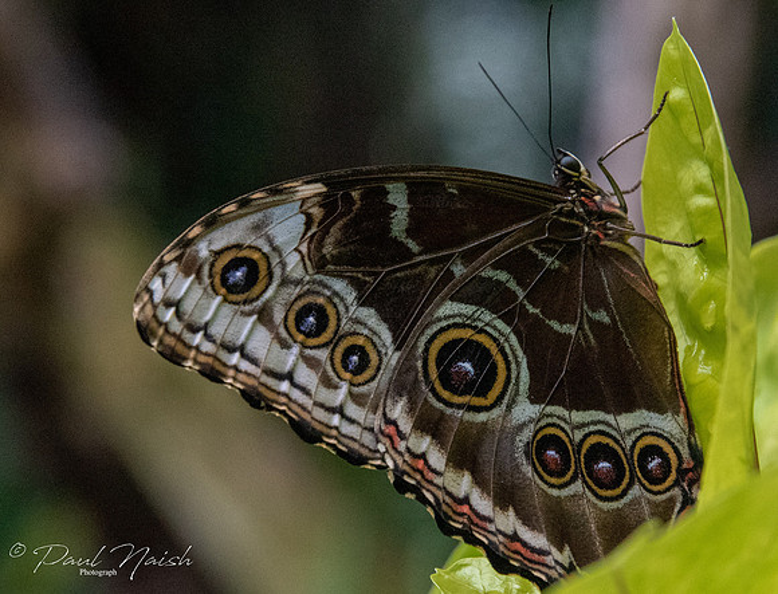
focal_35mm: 464
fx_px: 10508
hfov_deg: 4.2
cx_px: 458
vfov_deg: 3.2
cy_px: 377
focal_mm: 300
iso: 7200
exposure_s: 1/250
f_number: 9
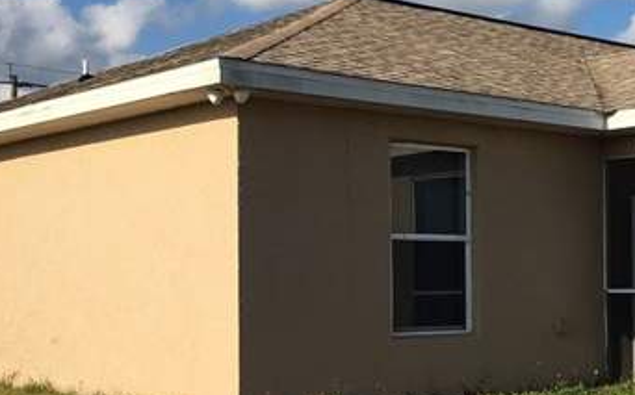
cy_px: 265
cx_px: 492
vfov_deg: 18.0
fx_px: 1245
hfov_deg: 28.1
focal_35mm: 72
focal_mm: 4.15
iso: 25
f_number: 2.2
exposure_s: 1/2024
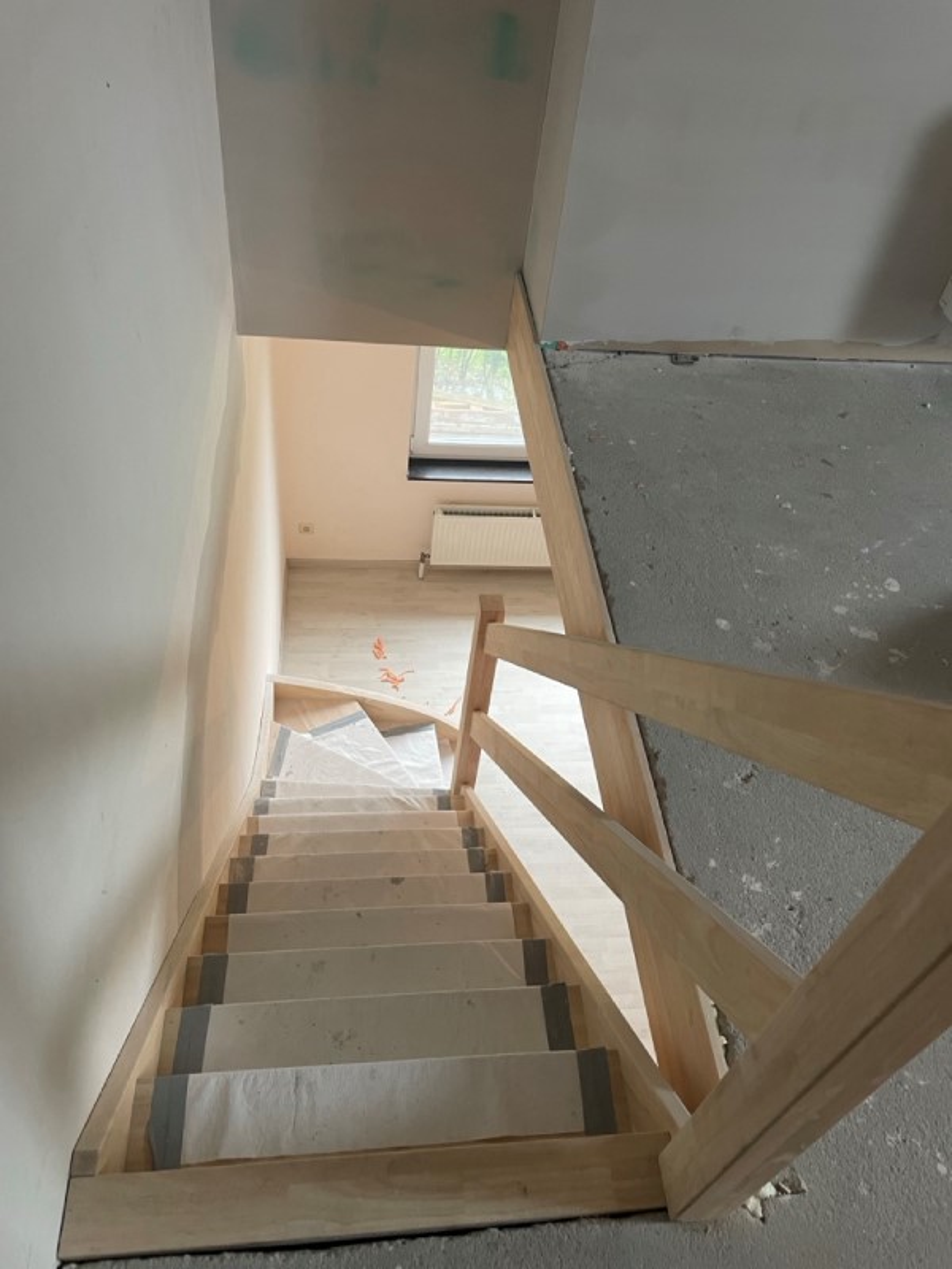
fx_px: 953
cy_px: 634
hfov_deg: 53.1
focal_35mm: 26
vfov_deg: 67.3
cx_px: 476
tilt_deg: -45.5
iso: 160
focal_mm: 4.2
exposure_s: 1/50
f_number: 1.6
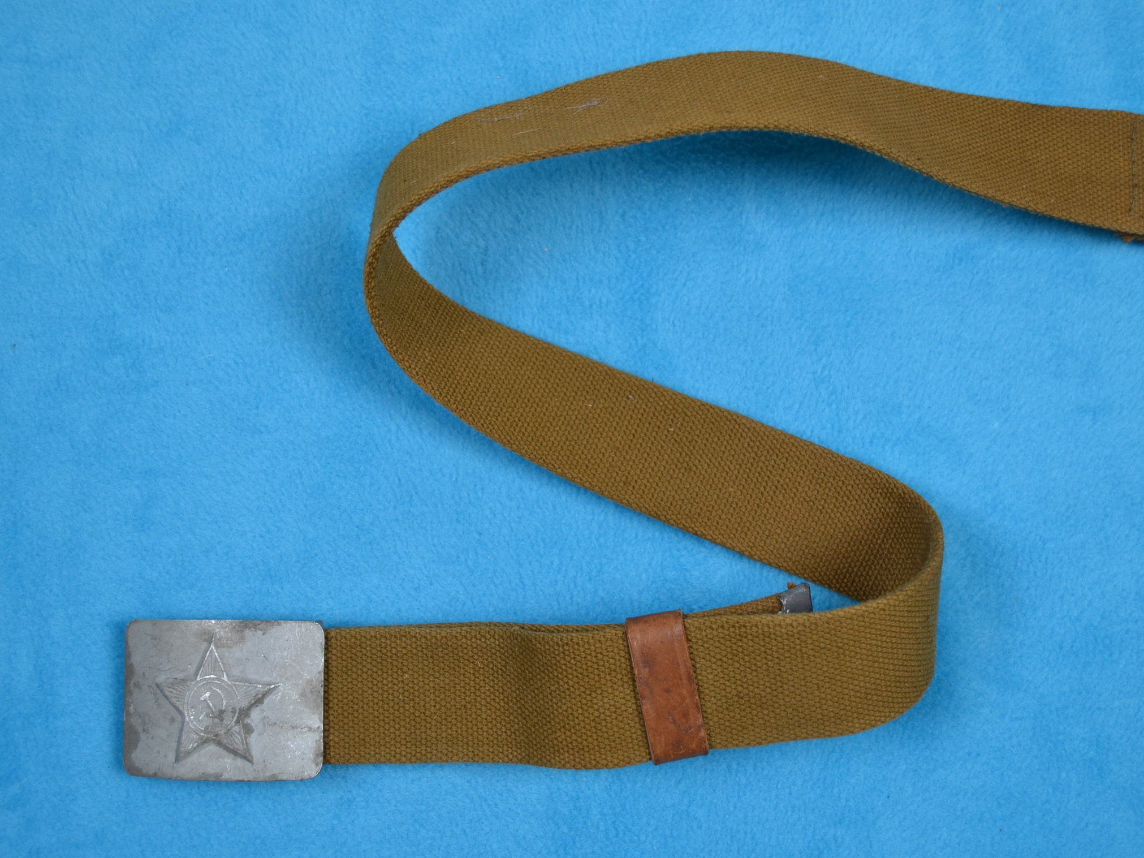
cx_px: 610
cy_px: 425
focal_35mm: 46
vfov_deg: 31.5
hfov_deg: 41.2
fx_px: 1520
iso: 450
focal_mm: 28
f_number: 4
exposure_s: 1/60
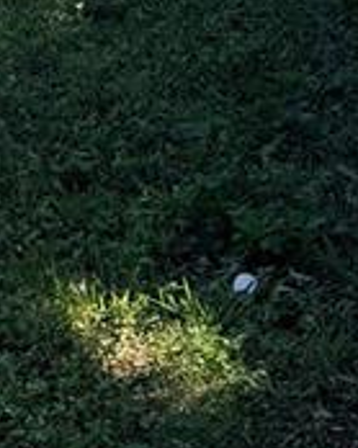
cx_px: -368
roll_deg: +1.3
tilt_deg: -4.3
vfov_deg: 10.9
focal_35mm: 162
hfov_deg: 9.0
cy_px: -443
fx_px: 2147
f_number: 1.78
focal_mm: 6.76
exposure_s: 1/3021
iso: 80
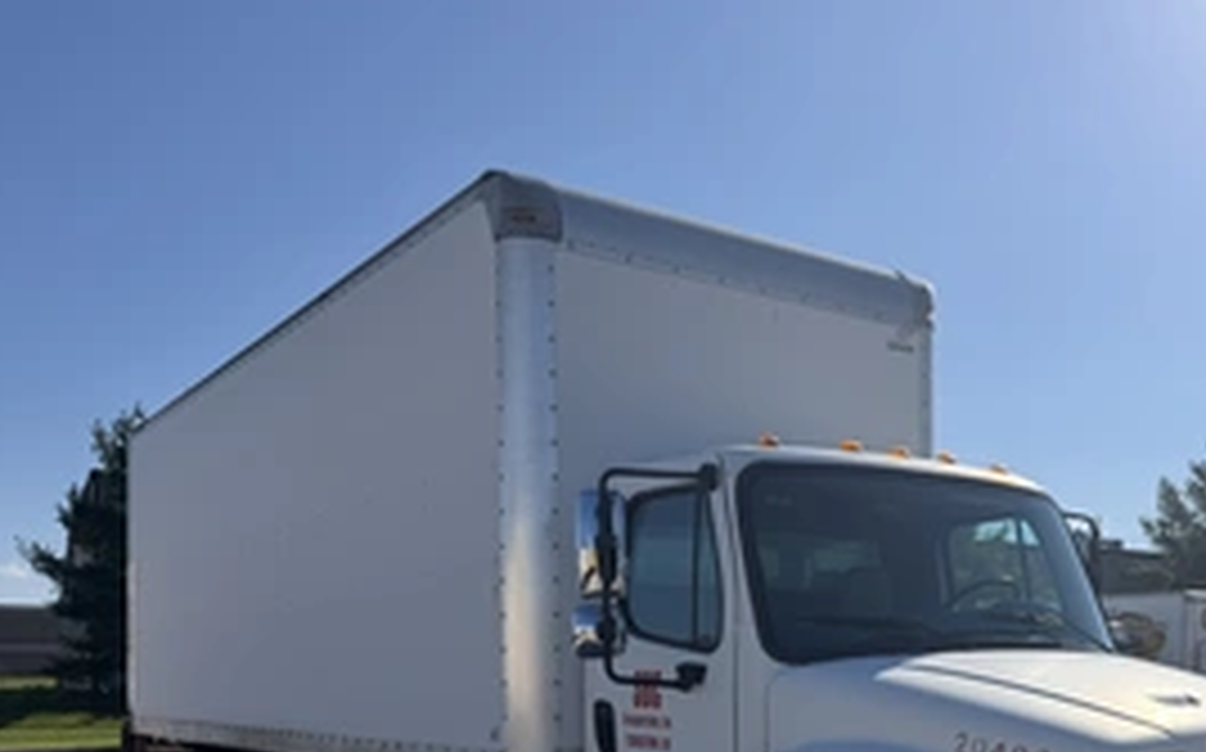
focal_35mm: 38
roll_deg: -0.2
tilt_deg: +1.0
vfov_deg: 32.1
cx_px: 850
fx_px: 1248
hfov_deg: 50.2
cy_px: 657
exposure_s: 1/9091
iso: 80
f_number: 1.78
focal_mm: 6.76
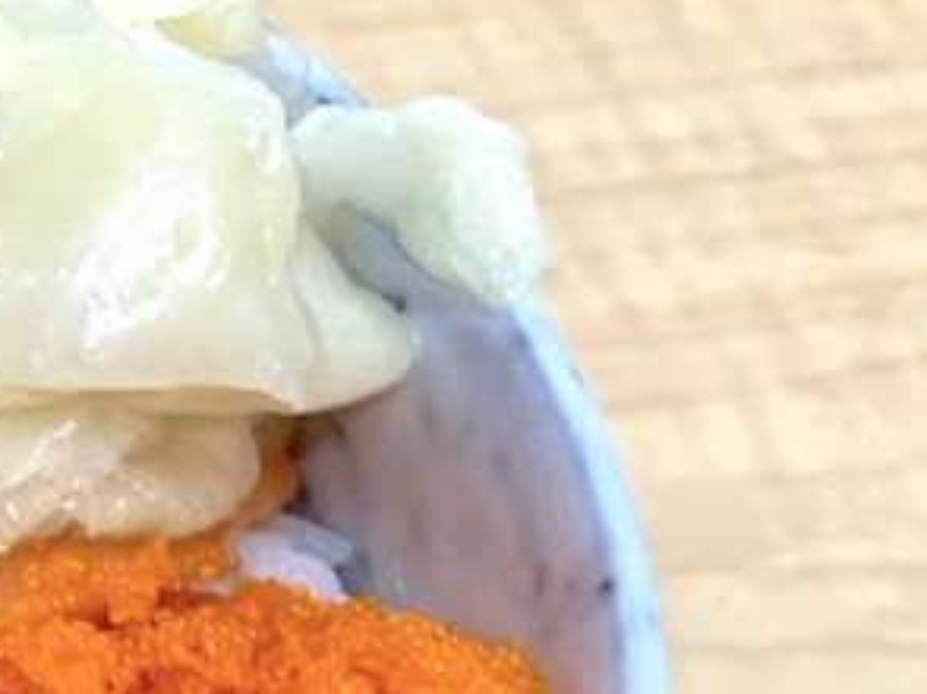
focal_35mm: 85
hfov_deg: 20.0
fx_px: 2274
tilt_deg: -53.8
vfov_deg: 17.0
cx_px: -451
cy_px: 697
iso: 100
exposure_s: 1/86
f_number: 1.8
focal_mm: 4.25
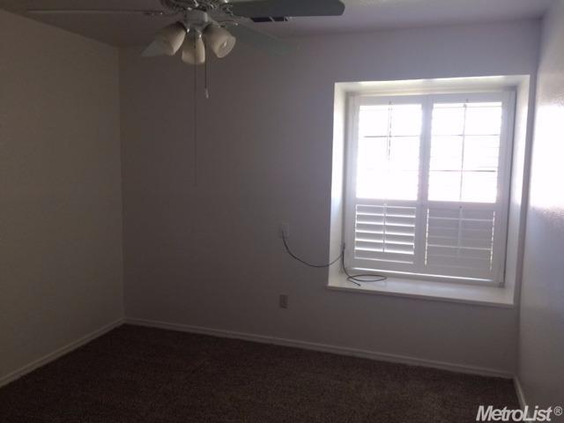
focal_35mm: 29
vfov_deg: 48.2
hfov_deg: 61.7
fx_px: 472
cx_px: 282
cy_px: 212
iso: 40
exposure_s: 1/30
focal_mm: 4.15
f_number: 2.2
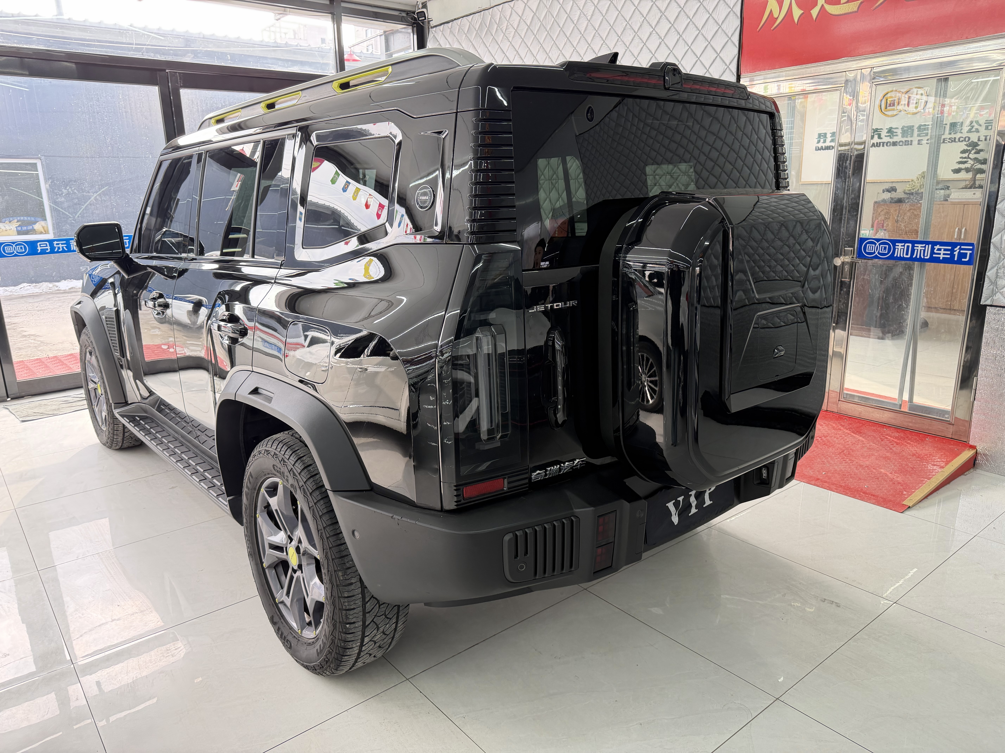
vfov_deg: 56.8
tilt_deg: -14.6
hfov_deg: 71.6
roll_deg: +1.2
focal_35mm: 24
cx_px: 502
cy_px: 376
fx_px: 697
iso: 200
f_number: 1.78
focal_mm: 6.76
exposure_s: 1/93
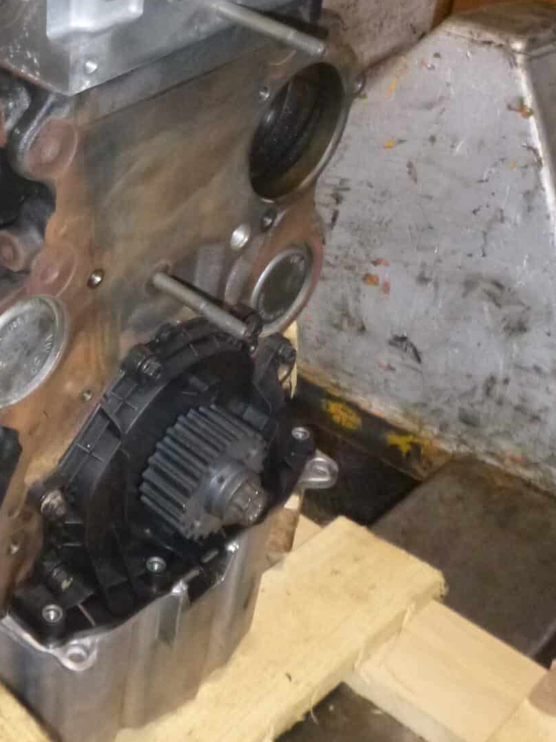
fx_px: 1263
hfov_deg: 23.1
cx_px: -74
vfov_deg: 31.8
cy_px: 145
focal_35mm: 59
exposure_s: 1/60
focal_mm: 4.5
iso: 400
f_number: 3.9
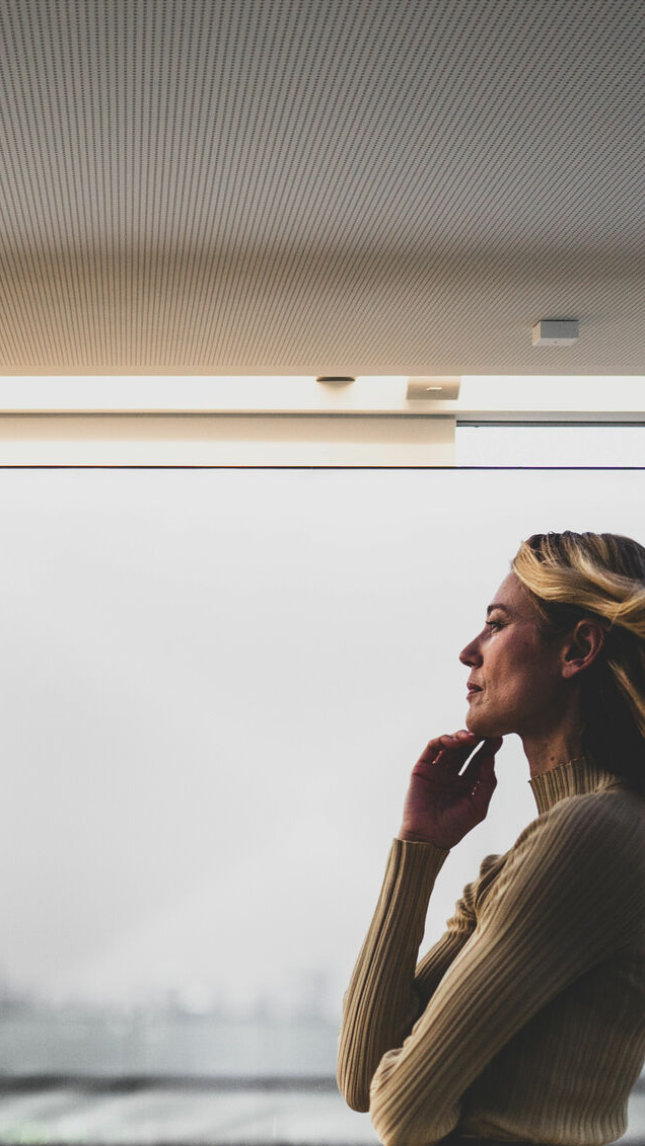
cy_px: 711
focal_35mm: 64
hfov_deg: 18.7
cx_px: 135
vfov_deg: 32.7
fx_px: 1946
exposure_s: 1/500
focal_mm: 24
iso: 400
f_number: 1.4
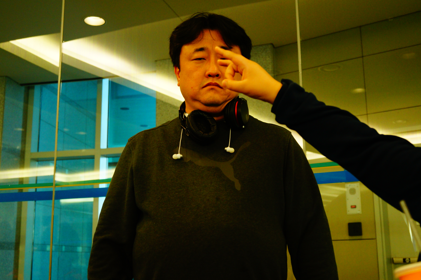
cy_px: 140
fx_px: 526
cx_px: 210
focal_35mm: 45
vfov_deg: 29.8
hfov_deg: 43.6
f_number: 4.5
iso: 1000
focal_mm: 30
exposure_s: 1/60
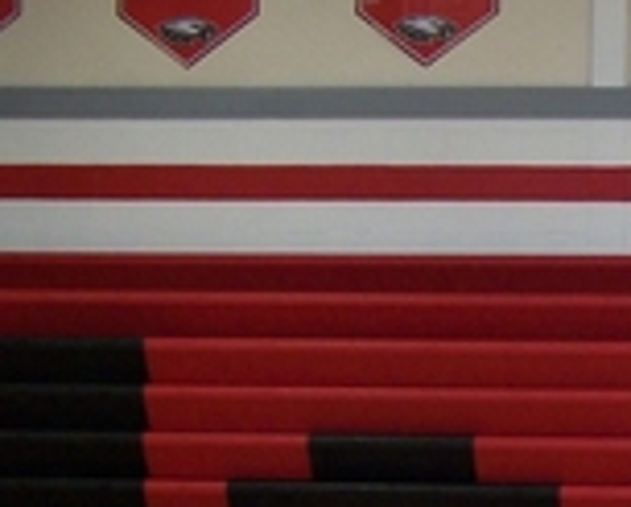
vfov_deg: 12.8
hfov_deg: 14.8
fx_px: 2264
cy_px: 352
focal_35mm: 121
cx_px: 928
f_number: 2.8
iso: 140
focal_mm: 6.3
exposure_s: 1/60
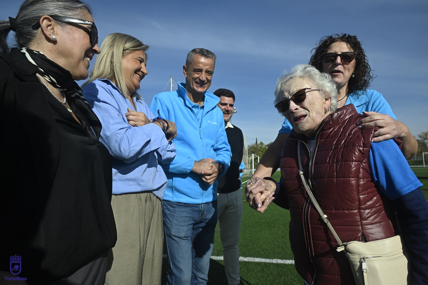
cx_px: 214
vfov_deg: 53.1
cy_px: 142
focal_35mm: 24
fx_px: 285
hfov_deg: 73.7
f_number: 10
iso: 500
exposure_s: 1/1600
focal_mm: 24
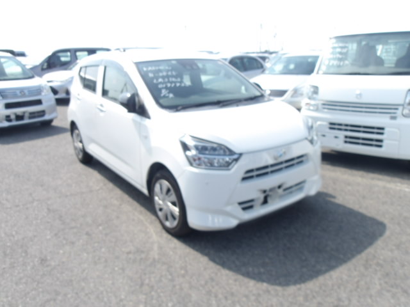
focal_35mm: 27
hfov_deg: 65.3
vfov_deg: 51.4
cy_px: 154
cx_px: 205
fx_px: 320
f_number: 10.4
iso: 100
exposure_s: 1/60
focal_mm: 4.9
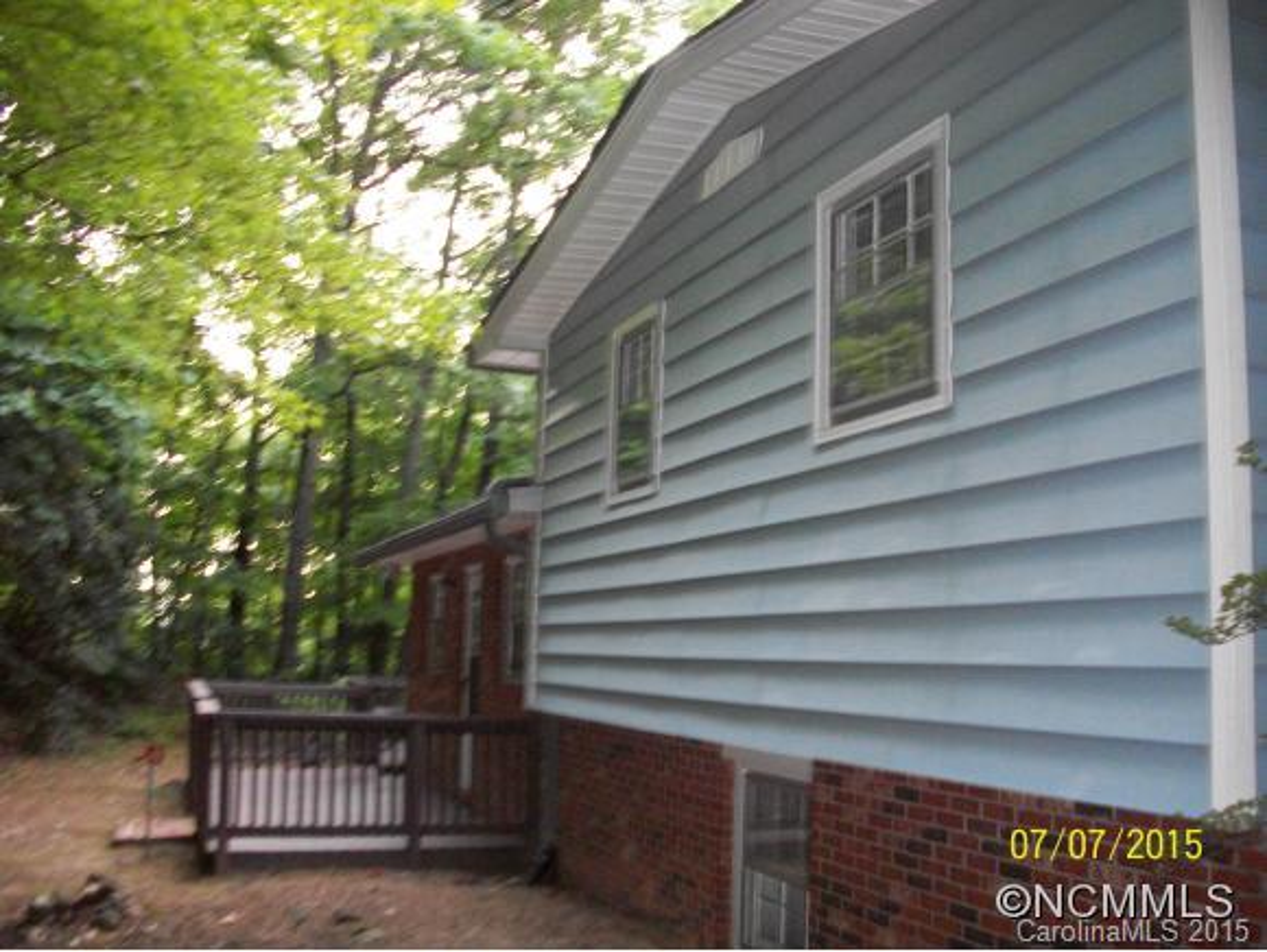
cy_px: 476
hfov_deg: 52.6
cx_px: 634
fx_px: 1282
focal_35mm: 35
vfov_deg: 40.8
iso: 320
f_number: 3.1
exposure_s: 1/30
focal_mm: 6.3
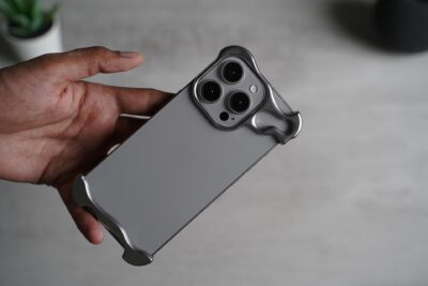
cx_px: 214
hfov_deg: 38.2
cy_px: 143
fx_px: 618
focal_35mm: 52
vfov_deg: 26.0
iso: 500
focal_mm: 52
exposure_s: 1/60
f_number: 4
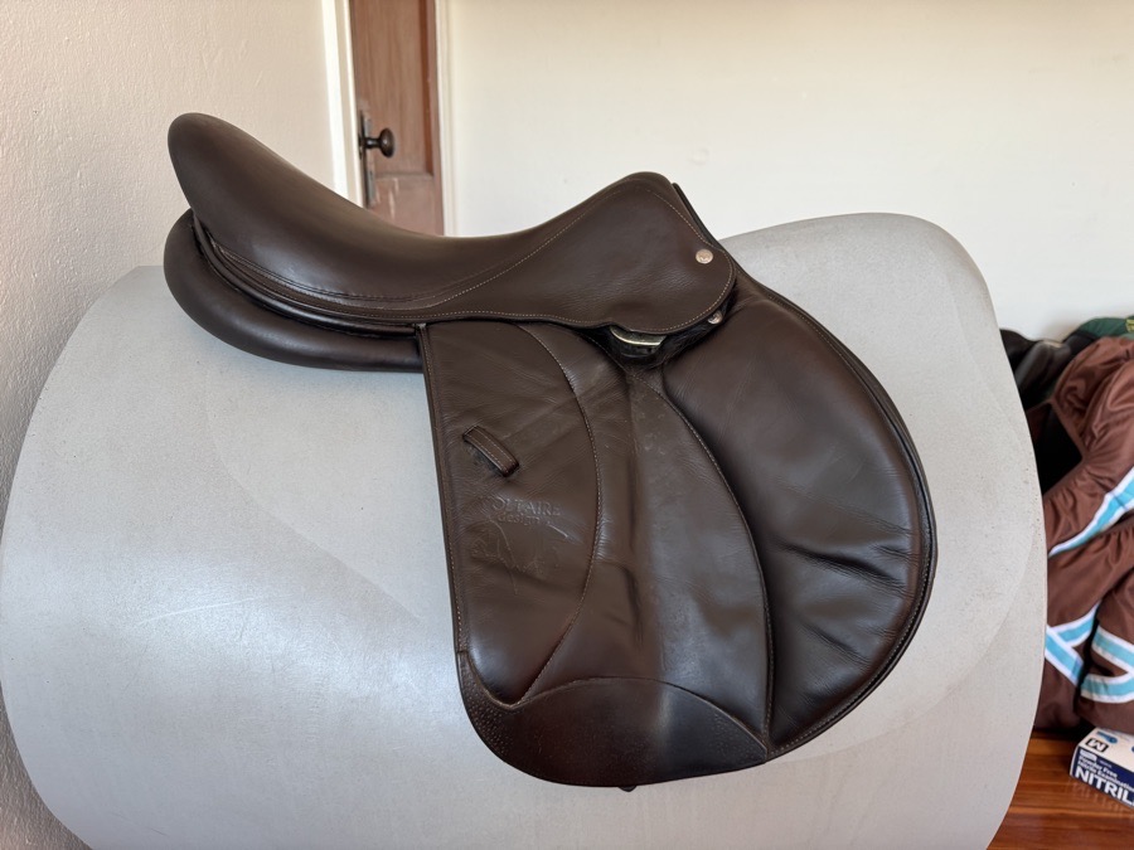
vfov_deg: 56.8
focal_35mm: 24
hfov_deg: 71.6
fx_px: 786
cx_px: 567
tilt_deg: -17.5
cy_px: 425
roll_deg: +0.0
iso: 125
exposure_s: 1/121
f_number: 1.78
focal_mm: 6.76
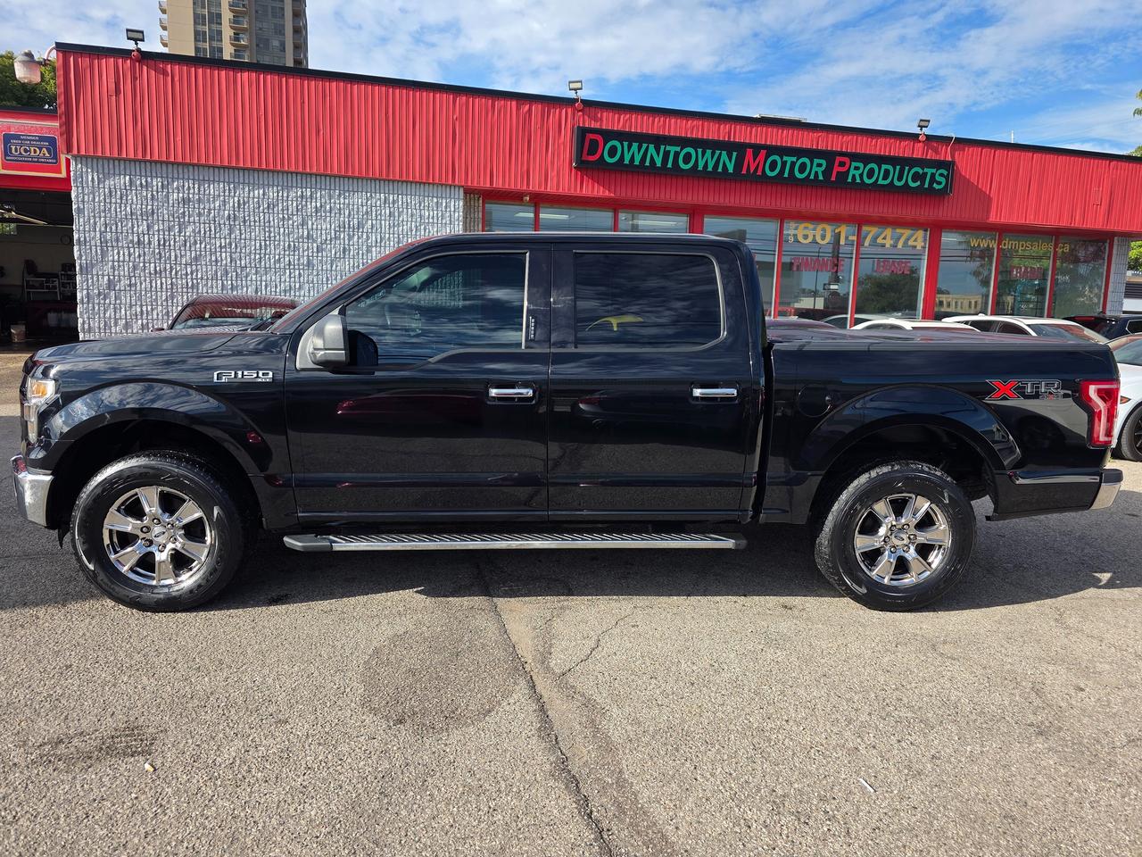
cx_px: 571
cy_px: 428
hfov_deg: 73.9
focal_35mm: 23
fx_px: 759
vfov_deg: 58.9
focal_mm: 6.3
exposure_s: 1/3009
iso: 80
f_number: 1.7
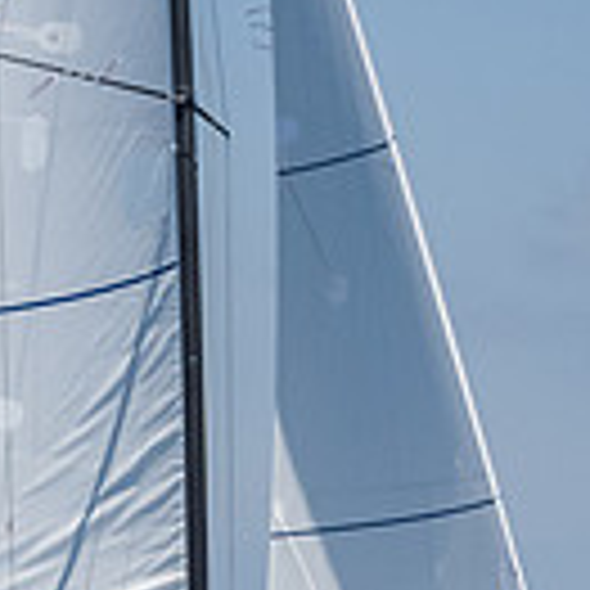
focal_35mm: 433
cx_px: -445
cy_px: 821
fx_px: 8350
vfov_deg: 4.0
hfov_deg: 4.0
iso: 640
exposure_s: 1/1600
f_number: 14
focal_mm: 75
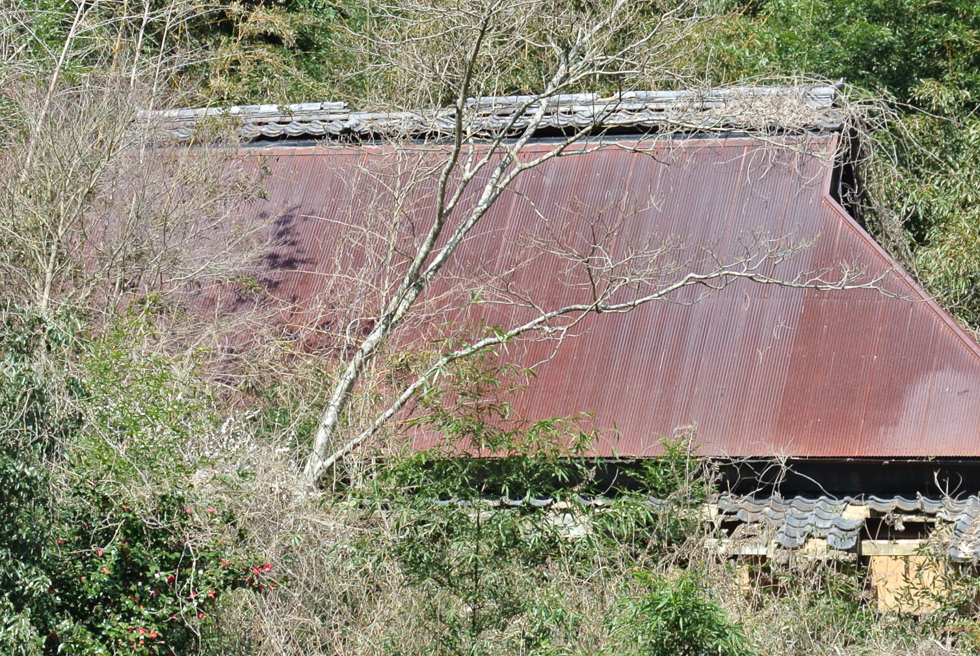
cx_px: 644
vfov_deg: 6.6
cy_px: 361
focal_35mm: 209
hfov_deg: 9.8
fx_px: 5697
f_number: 4.5
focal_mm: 45.9
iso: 100
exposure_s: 1/400
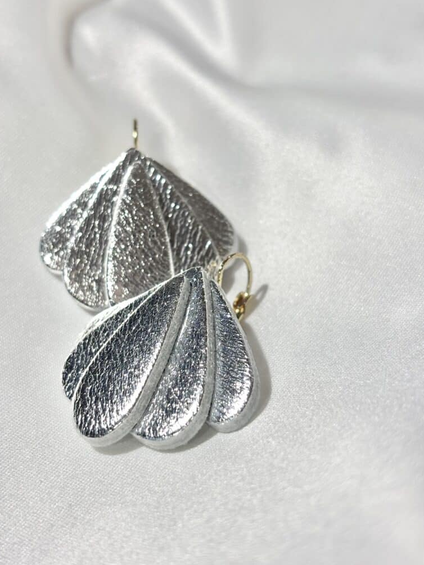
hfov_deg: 27.5
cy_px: 278
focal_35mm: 53
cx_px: 211
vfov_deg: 36.2
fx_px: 865
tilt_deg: -28.8
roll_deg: +7.2
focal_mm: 5.96
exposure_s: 1/353
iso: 32
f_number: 1.6
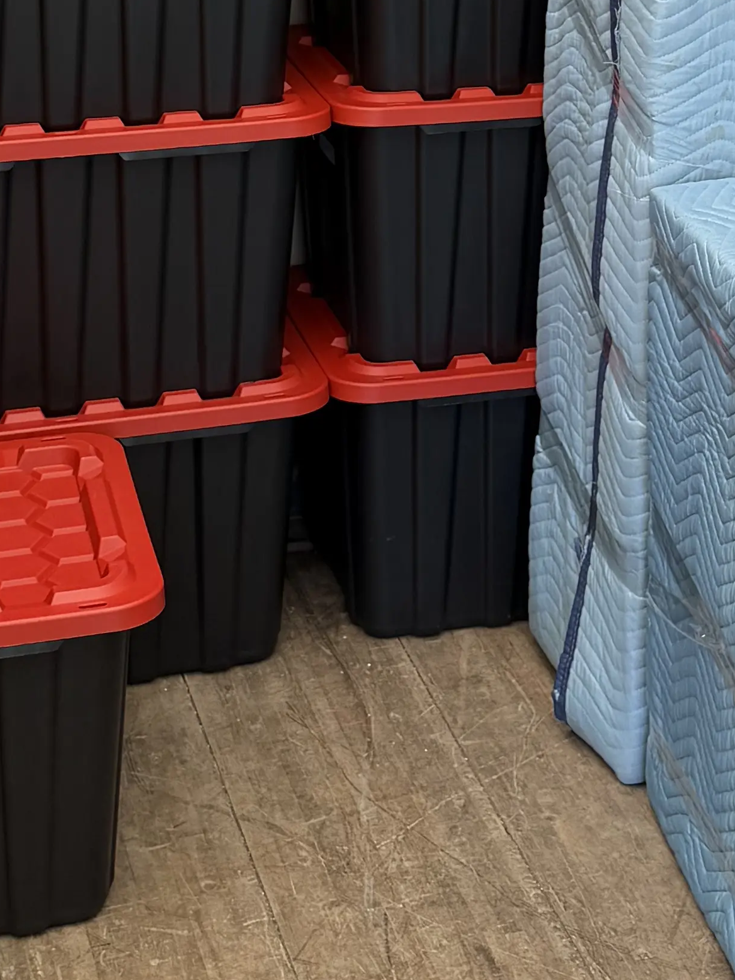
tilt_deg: -9.5
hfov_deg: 17.5
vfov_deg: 21.4
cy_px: -249
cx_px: 485
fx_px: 2378
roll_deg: +2.9
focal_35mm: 84
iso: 80
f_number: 1.78
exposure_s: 1/224
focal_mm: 6.76
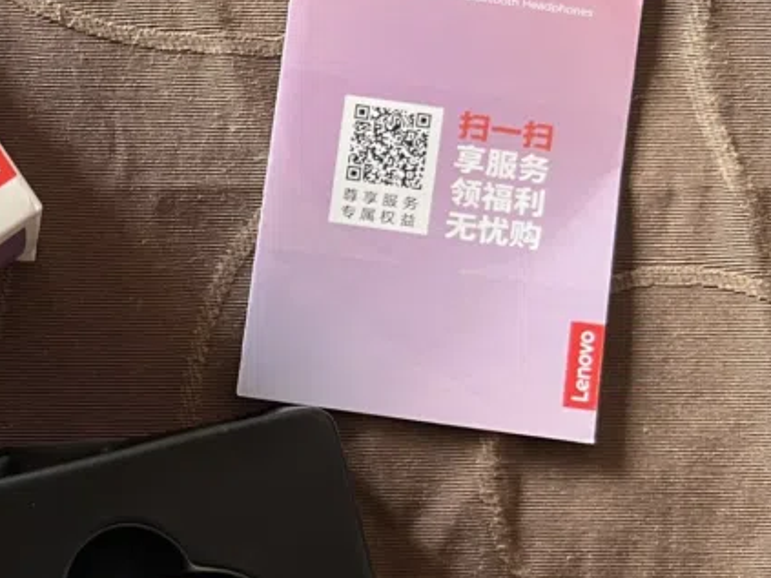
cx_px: -53
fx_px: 1403
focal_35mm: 63
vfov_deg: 23.1
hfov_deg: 28.3
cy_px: 399
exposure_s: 1/60
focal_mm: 5.7
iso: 250
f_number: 1.5
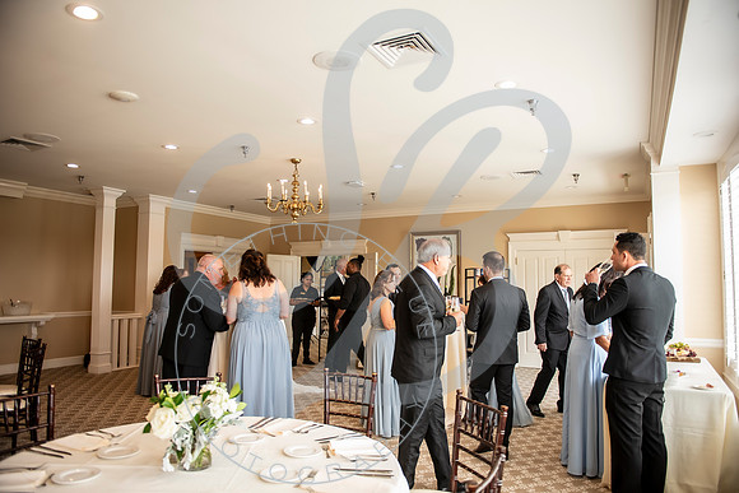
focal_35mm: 24
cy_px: 246
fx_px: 493
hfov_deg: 73.7
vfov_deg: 53.2
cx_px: 370
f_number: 2.8
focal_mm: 24
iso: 320
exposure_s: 1/160
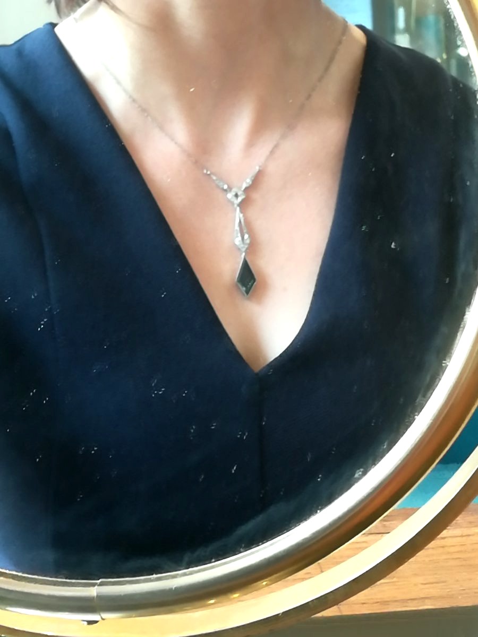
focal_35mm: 98
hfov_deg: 15.1
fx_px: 1804
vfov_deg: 20.0
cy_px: 318
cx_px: 239
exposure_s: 1/33.3
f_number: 2.2
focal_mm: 3.83
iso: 250
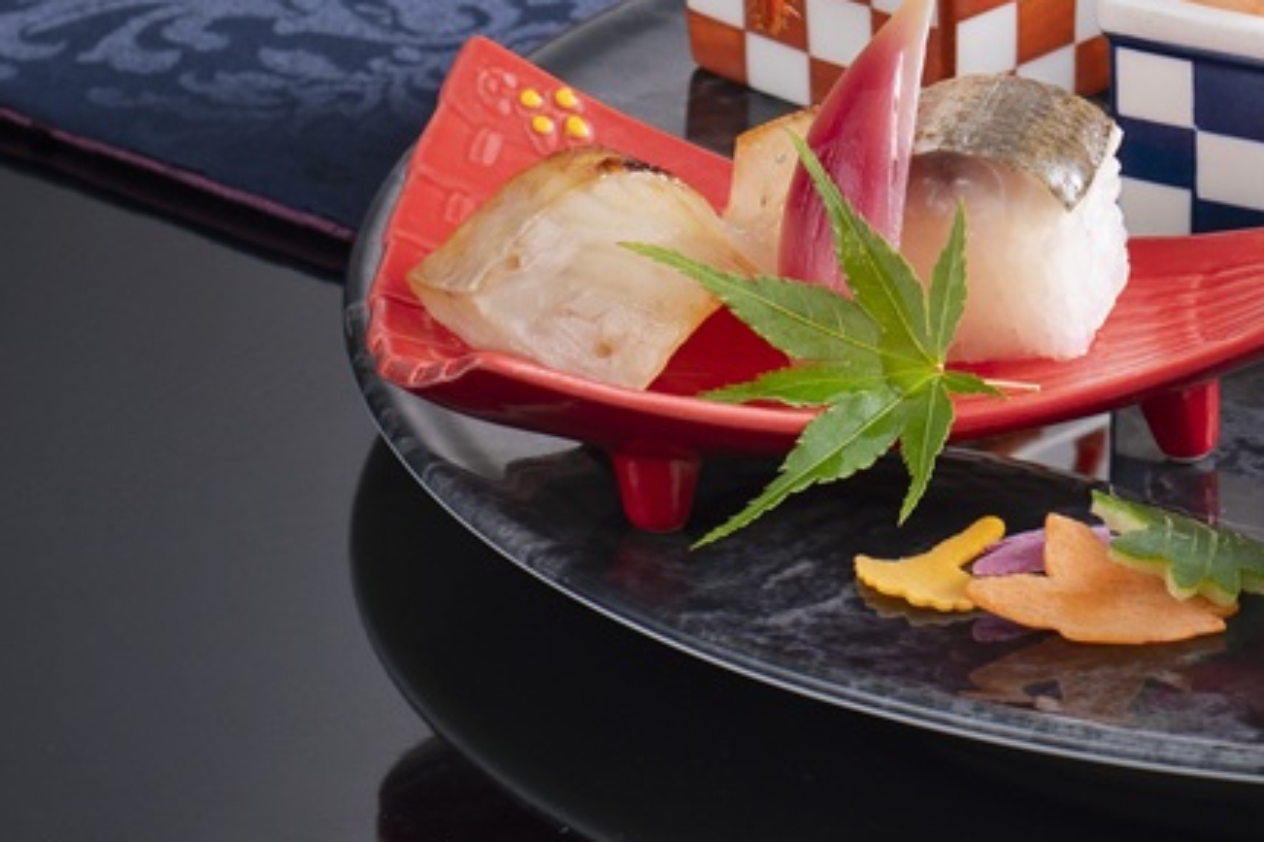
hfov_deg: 5.8
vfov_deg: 3.9
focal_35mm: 351
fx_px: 12319
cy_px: -312
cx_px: 1436
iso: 100
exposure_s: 1/125
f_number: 7.1
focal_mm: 85
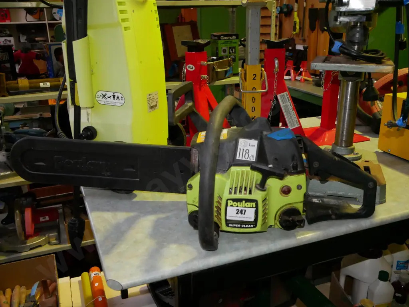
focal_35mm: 34
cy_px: 154
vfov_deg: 41.8
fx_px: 402
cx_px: 204
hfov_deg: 53.9
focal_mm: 17
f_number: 5.6
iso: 3200
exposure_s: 1/125
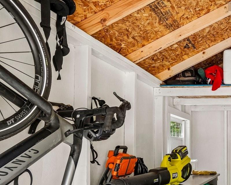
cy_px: 151
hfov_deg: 39.5
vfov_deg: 39.4
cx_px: 263
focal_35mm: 36
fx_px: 246
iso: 400
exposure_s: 1/10
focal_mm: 10
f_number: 8
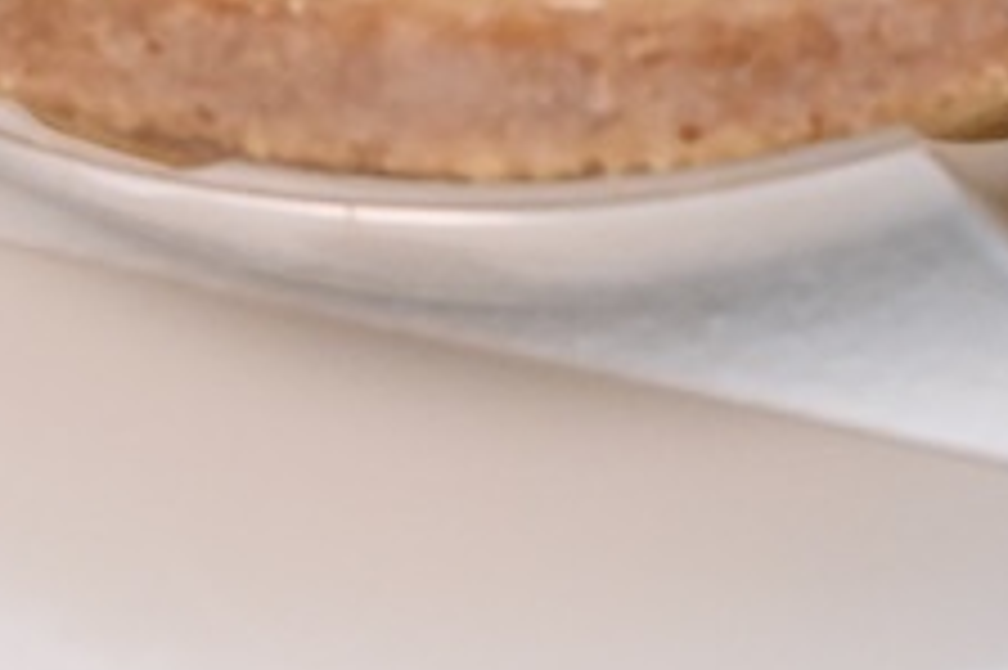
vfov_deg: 5.0
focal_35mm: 268
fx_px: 7498
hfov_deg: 7.7
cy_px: -807
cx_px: 698
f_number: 10
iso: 6400
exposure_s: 1/160
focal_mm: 60
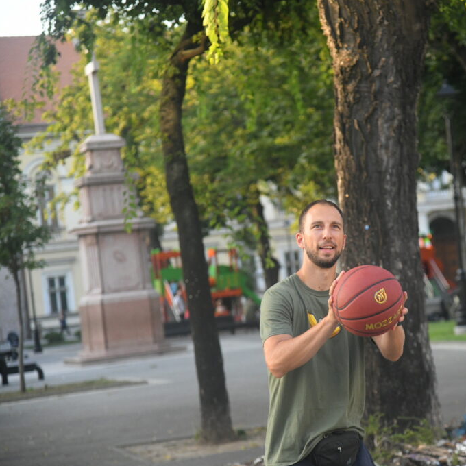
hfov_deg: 15.8
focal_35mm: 110
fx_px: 1675
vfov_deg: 15.8
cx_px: 327
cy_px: 233
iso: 3200
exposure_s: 1/2000
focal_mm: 86
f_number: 4
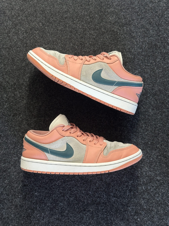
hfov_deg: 30.3
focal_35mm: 48
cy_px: 113
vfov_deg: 39.7
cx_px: 84
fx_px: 312
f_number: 1.78
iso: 250
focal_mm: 6.86
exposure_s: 1/33
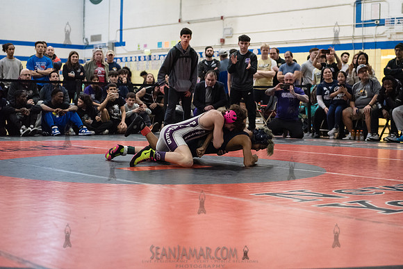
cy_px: 134
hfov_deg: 28.8
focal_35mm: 70
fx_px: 784
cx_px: 202
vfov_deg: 19.5
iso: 8000
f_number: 3.2
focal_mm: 70
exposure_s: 1/500
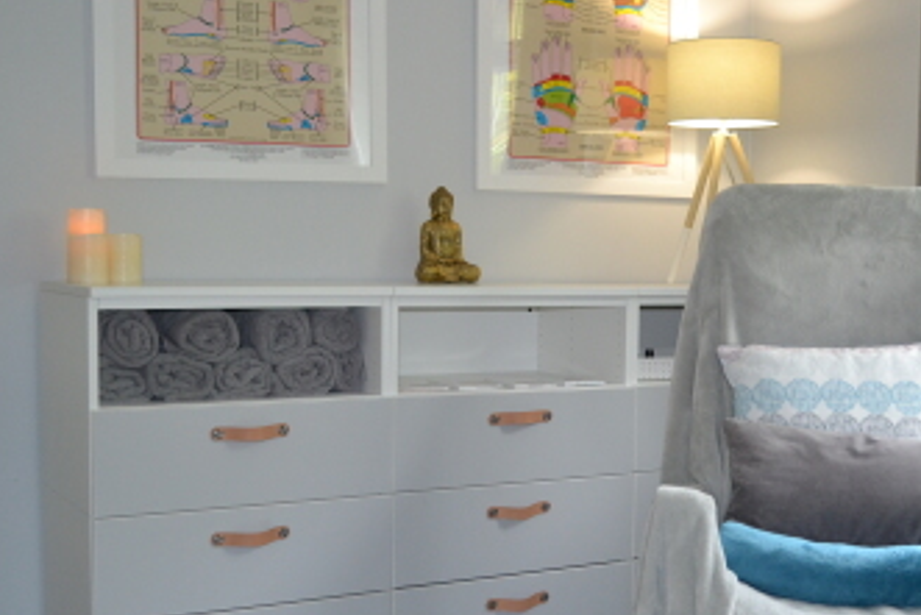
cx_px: 570
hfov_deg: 38.6
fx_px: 1305
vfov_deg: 26.5
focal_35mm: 51
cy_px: 349
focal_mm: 22
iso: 1400
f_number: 4
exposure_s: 1/60
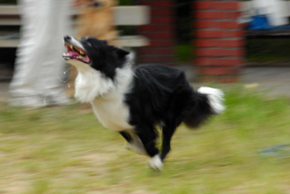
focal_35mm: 174
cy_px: 97
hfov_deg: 11.8
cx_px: 145
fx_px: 1402
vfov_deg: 7.9
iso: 400
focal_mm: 116
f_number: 8
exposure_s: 1/80
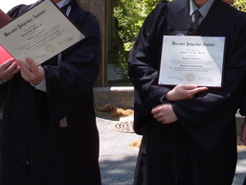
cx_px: 182
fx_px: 619
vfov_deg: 16.6
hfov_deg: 22.3
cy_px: -10
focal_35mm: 87
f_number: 4.8
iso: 80
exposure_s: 1/250
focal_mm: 7.8
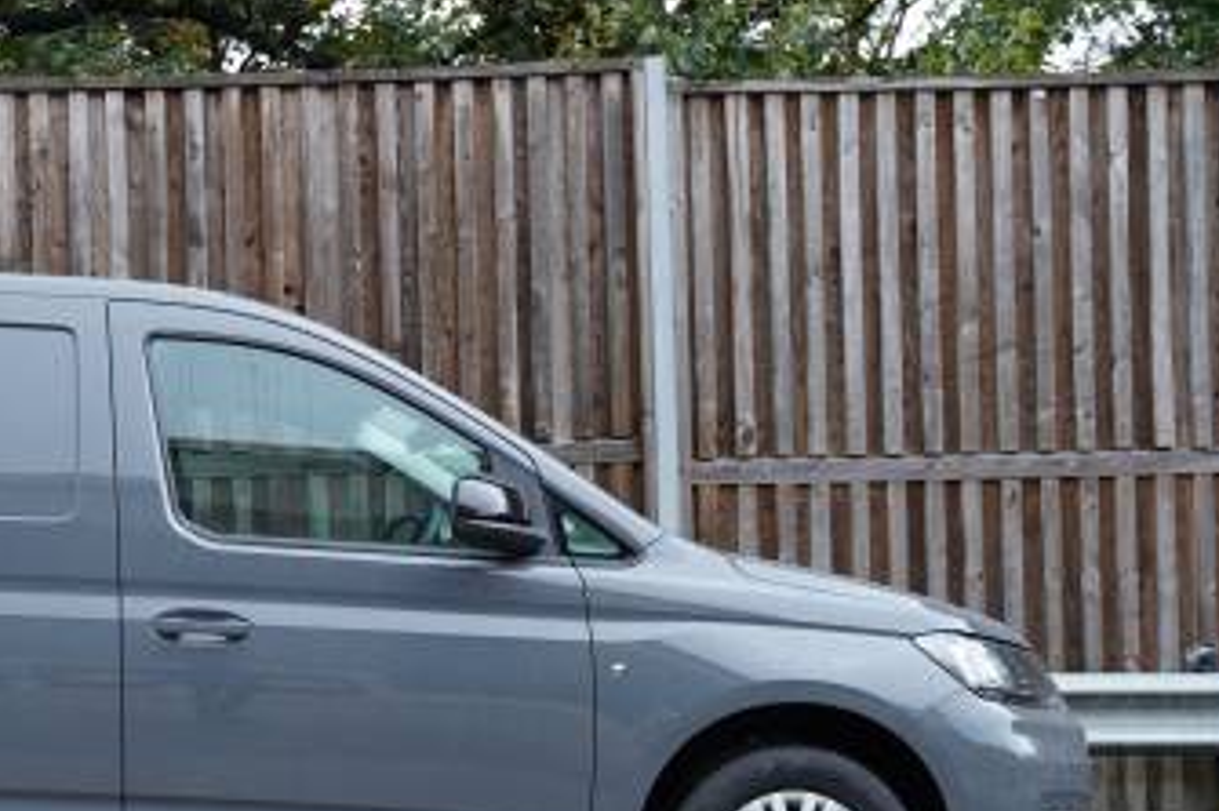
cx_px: 226
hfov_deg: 30.1
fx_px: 2206
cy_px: 586
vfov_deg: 20.7
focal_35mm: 65
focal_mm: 34.1
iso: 500
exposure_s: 1/160
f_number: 4
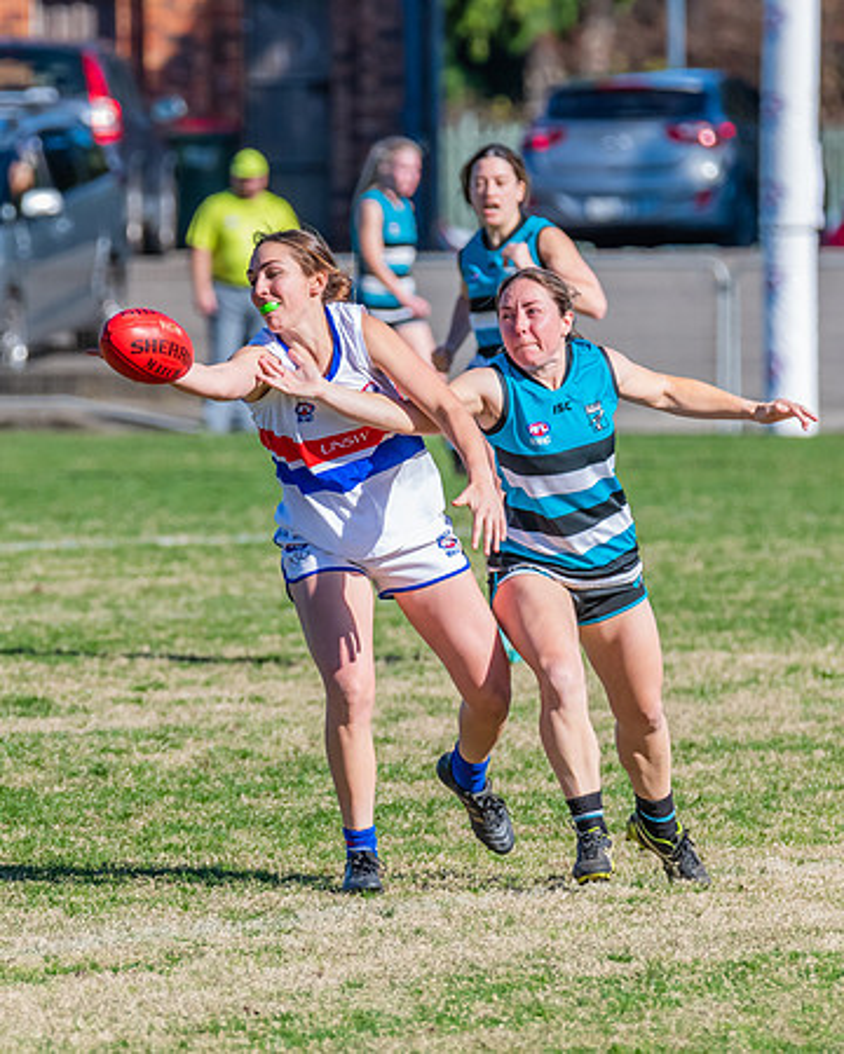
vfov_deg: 2.6
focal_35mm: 740
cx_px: 324
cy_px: 549
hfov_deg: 2.1
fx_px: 23100
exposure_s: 1/1600
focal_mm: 420
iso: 800
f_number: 10
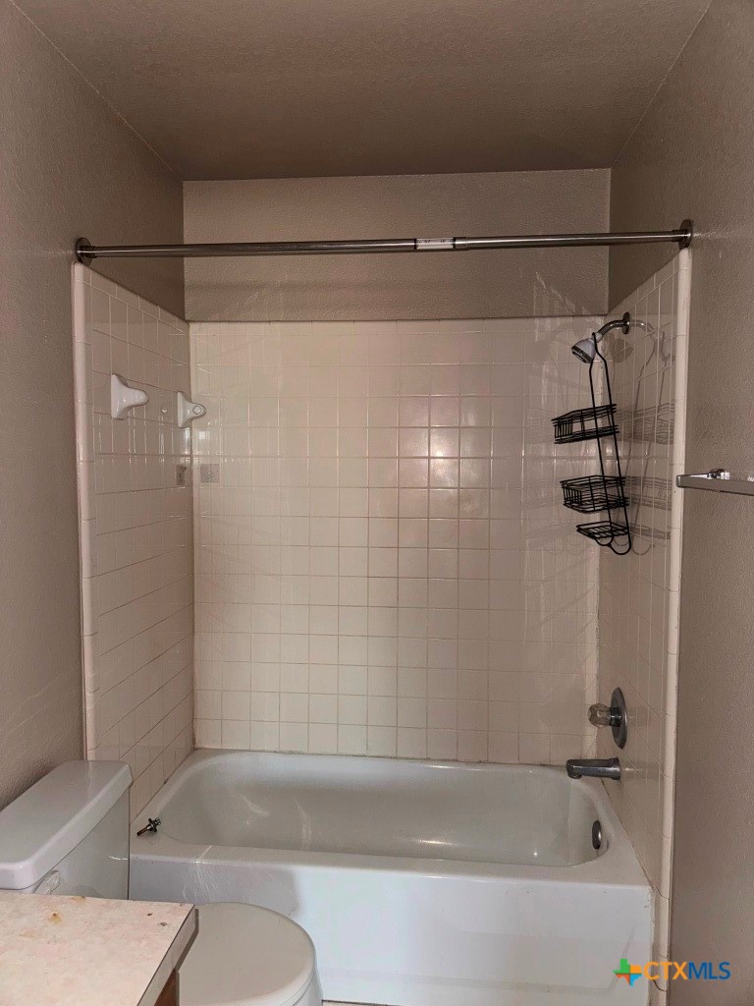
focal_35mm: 24
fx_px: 697
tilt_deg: -3.5
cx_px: 377
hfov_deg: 56.8
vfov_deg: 71.6
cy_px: 503
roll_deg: -0.5
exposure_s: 1/16
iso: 64
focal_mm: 6.76
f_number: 1.78
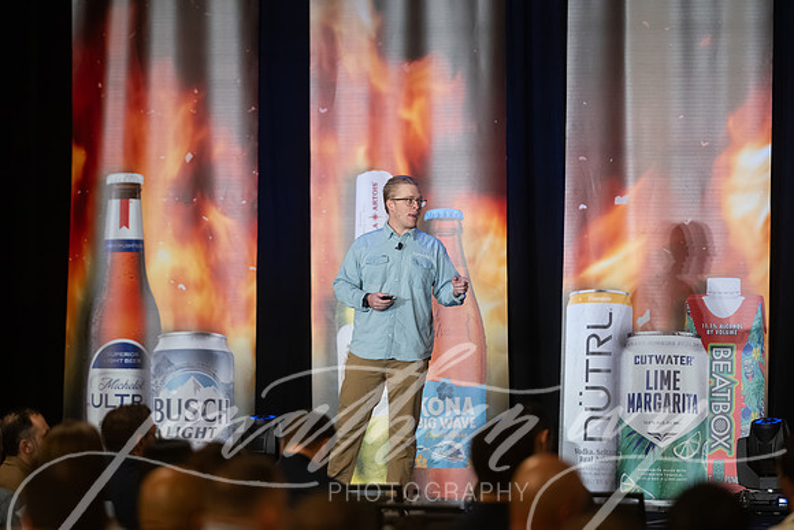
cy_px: 265
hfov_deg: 10.0
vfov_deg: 6.7
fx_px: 4550
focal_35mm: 206
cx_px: 397
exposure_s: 1/200
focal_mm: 200
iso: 2800
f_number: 2.8
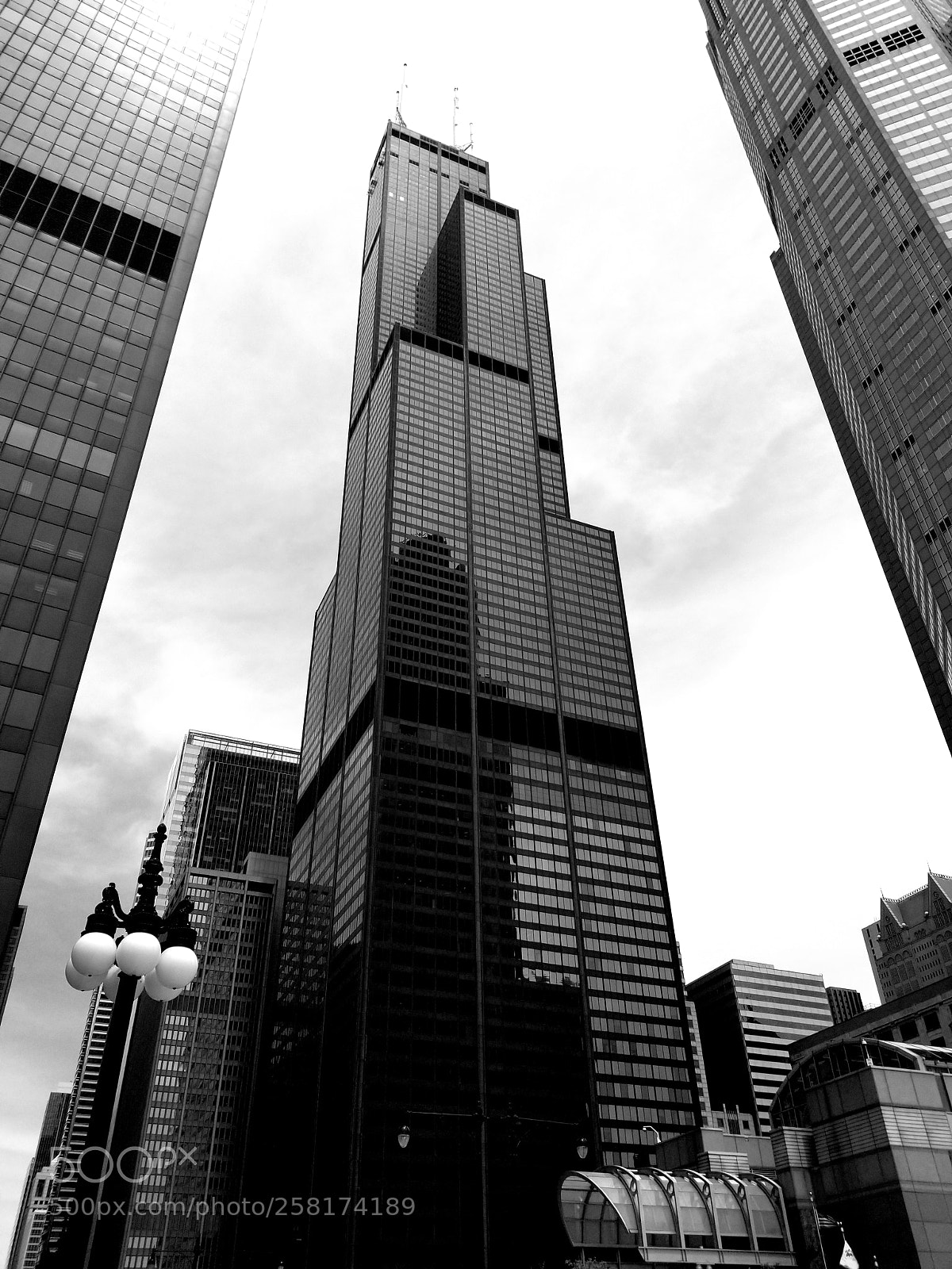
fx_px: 953
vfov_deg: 67.3
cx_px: 476
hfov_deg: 53.1
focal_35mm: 26
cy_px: 634
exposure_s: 1/3424
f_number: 1.7
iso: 50
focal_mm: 4.25
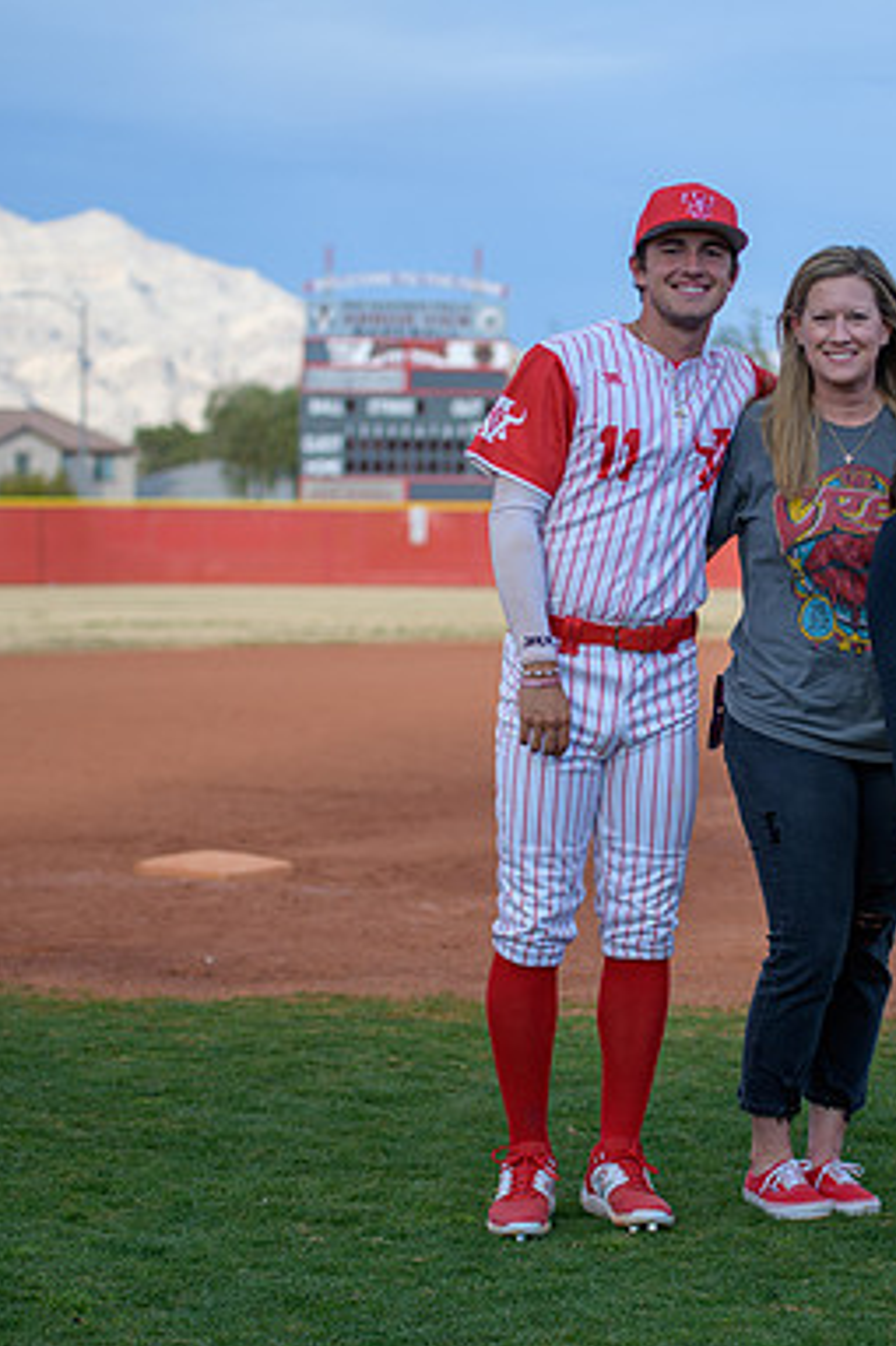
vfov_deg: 19.3
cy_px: 677
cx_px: 731
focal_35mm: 106
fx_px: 3961
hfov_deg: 12.8
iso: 100
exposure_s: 1/640
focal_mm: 70
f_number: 2.8
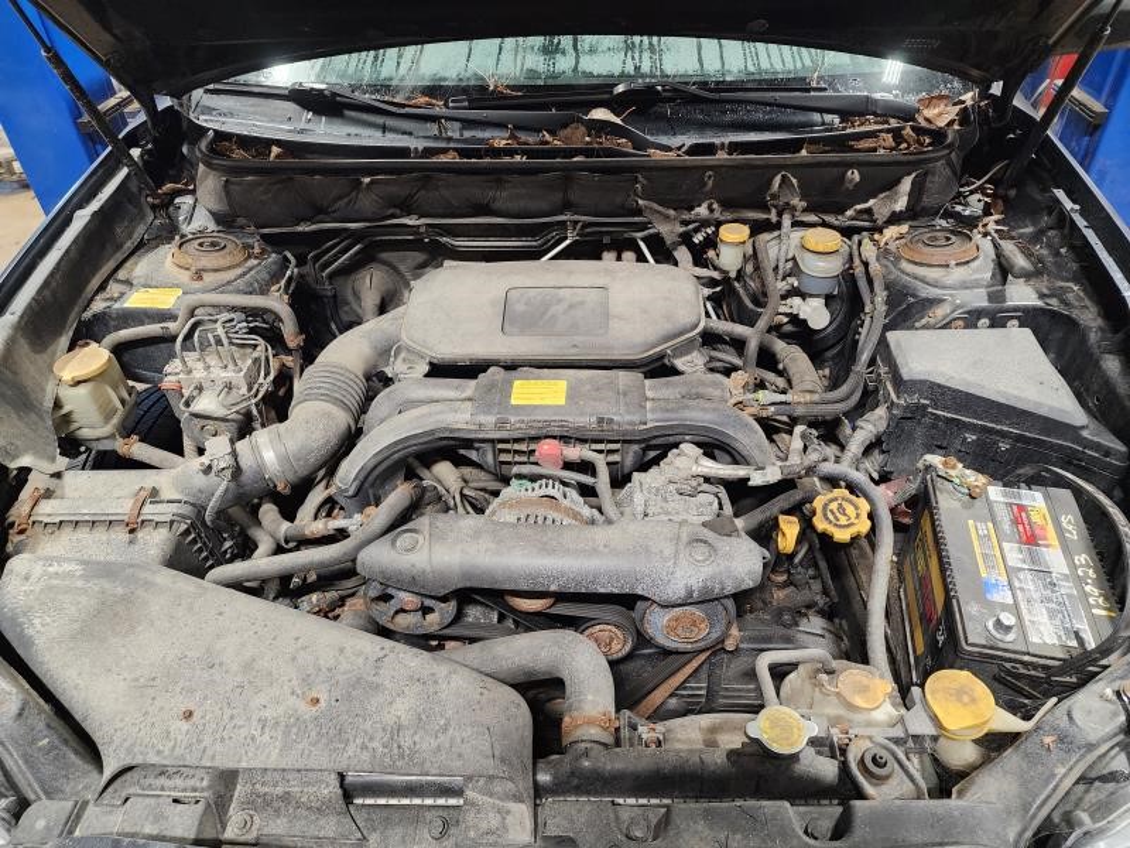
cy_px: 424
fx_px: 751
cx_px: 565
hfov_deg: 73.9
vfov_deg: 58.9
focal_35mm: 23
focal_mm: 6.4
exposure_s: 1/60
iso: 800
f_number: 1.8
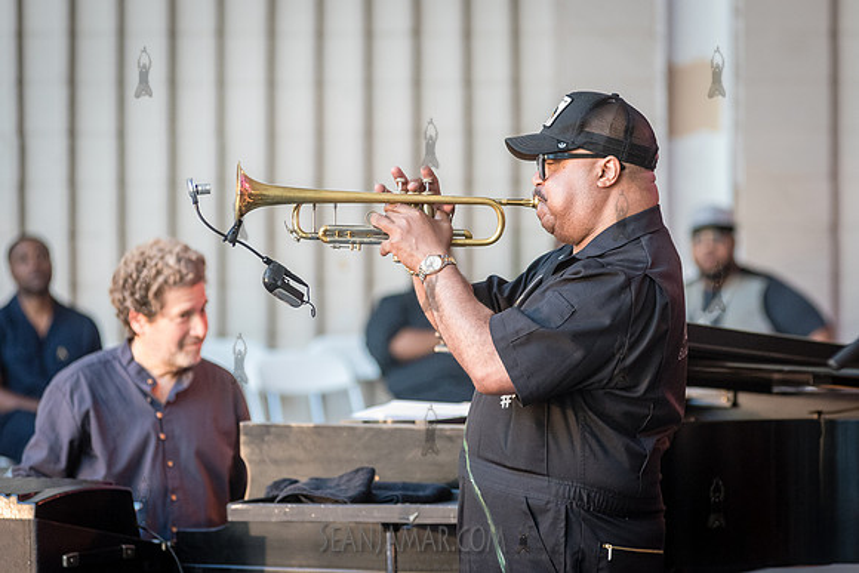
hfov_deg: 10.6
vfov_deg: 7.1
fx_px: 4608
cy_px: 273
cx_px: 530
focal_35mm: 193
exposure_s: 1/400
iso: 3200
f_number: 4
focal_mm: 155
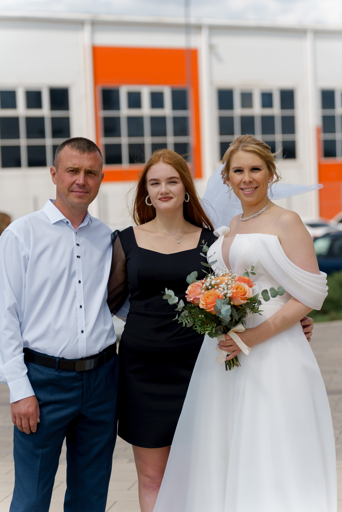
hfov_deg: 17.1
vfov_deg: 25.4
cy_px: 256
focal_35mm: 80
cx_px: 171
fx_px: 1140
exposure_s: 1/1250
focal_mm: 80
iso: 50
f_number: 2.5
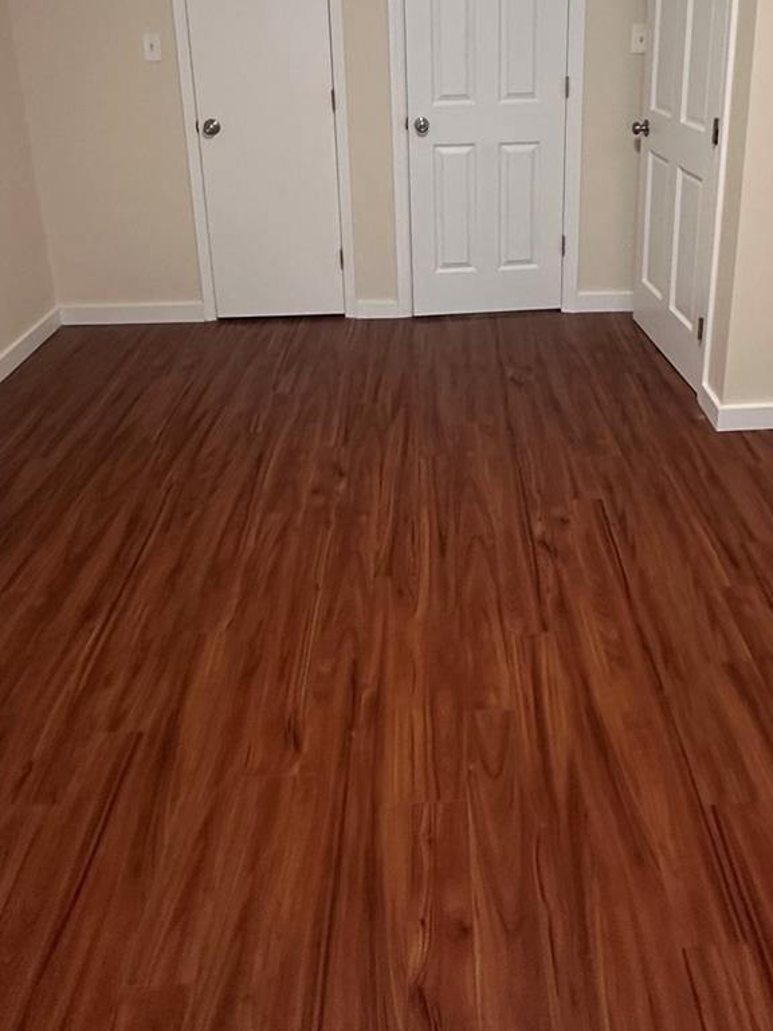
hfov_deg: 49.5
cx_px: 462
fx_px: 834
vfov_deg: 58.7
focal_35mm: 28
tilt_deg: -14.1
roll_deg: -0.9
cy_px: 212
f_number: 2.2
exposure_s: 1/60
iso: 400
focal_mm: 2.22
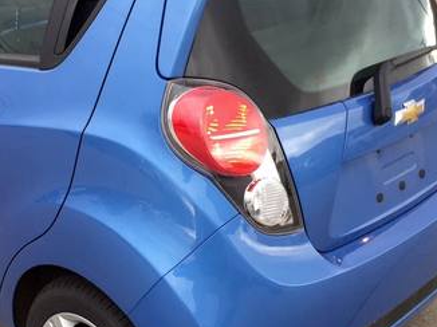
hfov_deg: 33.2
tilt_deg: -19.5
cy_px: 170
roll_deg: +0.3
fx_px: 719
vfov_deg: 25.6
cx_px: 118
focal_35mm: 57
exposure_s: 1/120
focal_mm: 4.15
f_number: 2.2
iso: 40
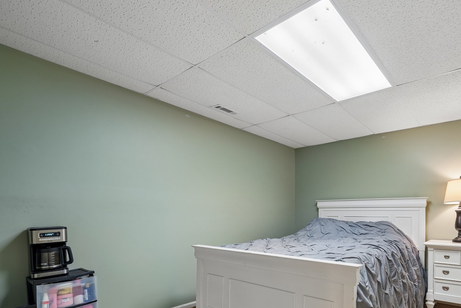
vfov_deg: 59.9
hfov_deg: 80.9
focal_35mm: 20
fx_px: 256
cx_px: 310
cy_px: 214
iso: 400
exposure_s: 1/6
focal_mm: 14
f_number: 8
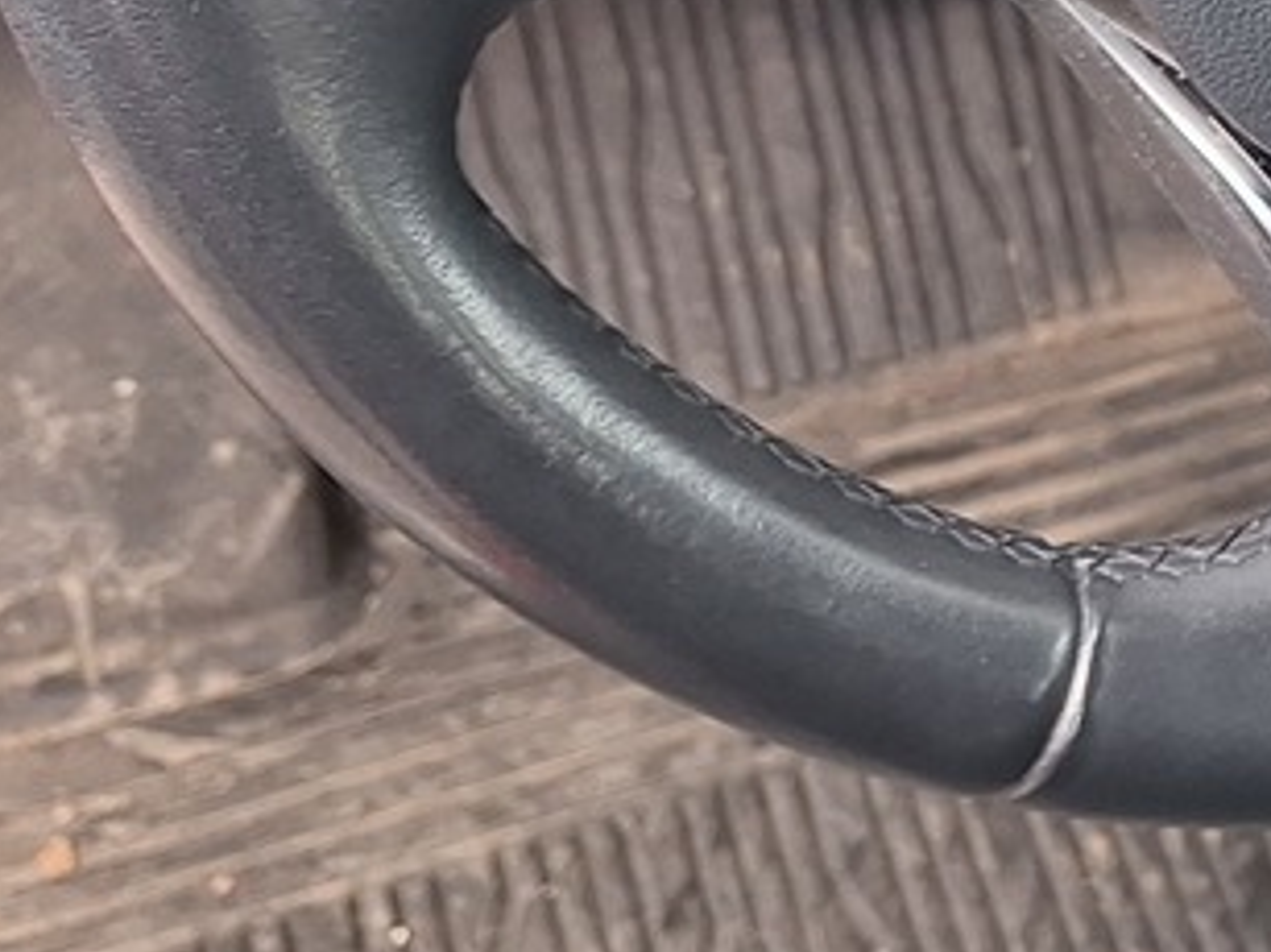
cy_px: -509
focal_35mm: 108
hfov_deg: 16.3
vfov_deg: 12.9
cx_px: 2020
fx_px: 3964
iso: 40
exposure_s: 1/156
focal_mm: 5.54
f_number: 1.8
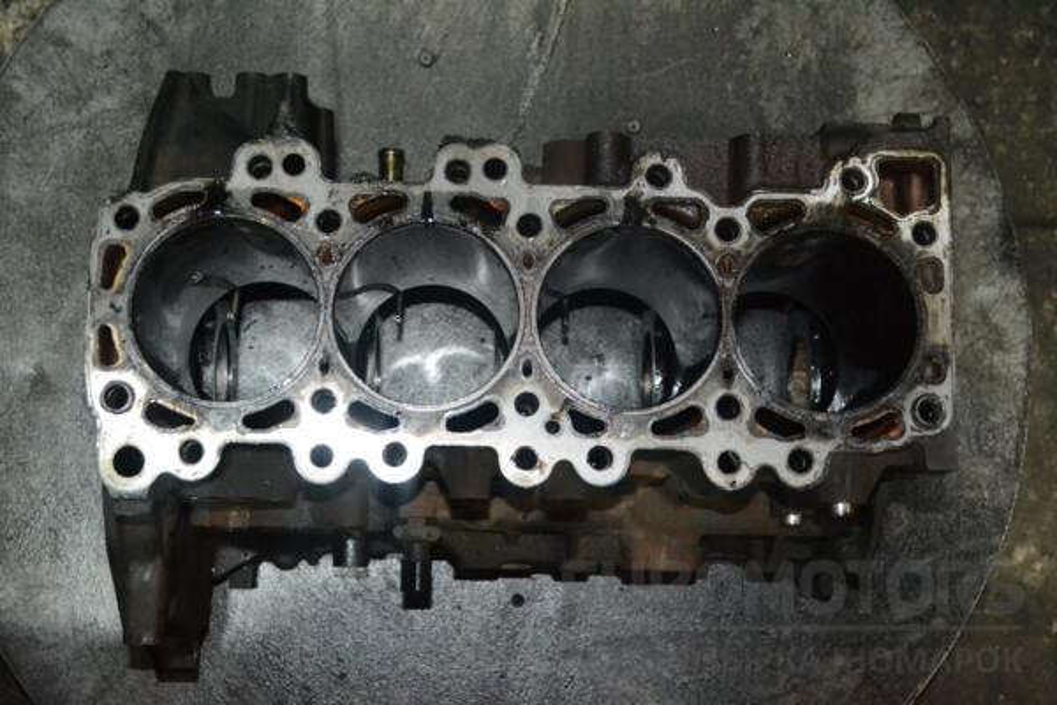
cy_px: 352
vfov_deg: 25.1
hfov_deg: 36.9
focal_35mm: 54
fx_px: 1585
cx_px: 528
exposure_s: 1/60
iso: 3200
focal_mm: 36
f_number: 7.1
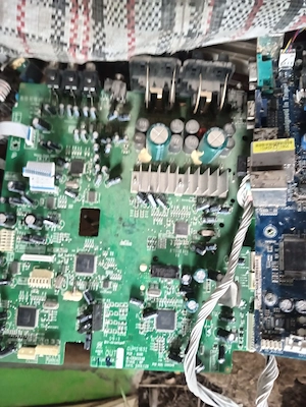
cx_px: 153
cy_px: 204
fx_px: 318
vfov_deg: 65.3
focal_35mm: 27
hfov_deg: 51.4
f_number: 1.8
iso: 2784
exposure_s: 1/16.7
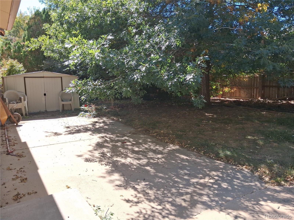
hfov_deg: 65.3
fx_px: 229
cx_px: 147
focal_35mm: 27
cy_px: 110
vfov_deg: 51.4
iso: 25
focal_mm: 4
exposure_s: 1/227
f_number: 1.8
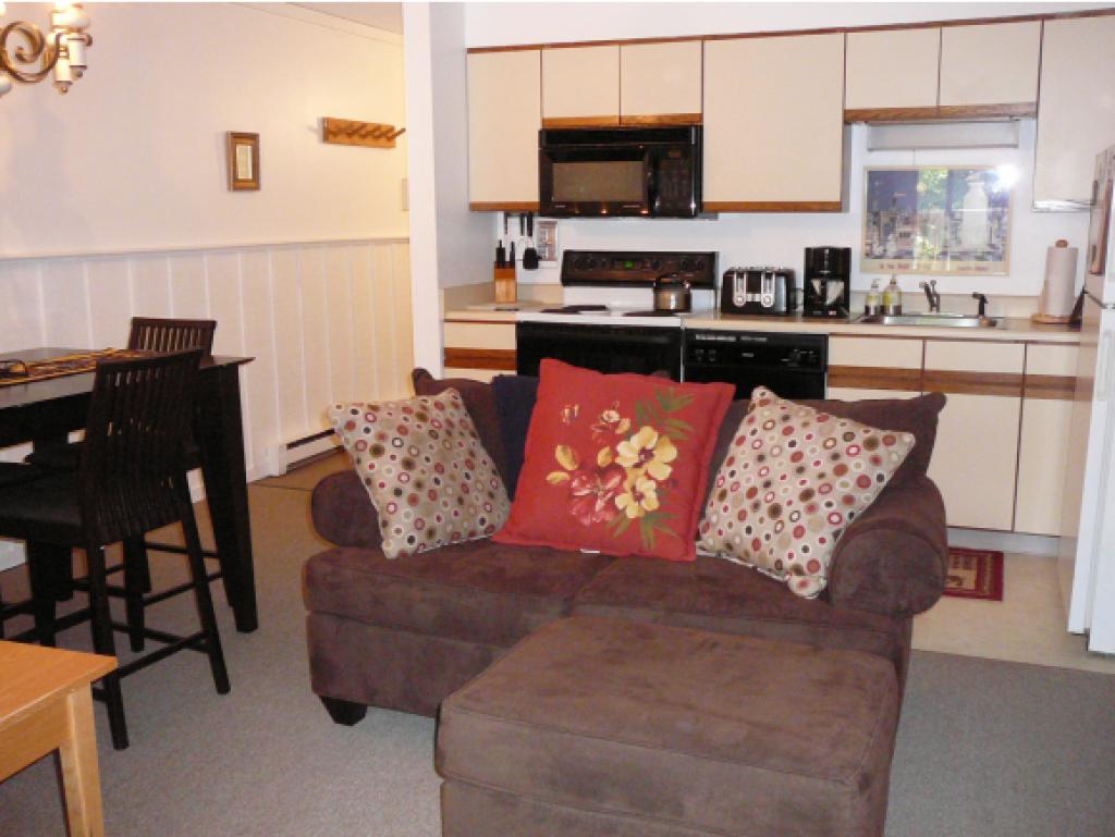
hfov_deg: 52.6
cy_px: 418
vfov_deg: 40.7
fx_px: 1128
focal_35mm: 35
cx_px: 558
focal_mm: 5.2
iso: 400
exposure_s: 1/30
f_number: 2.8
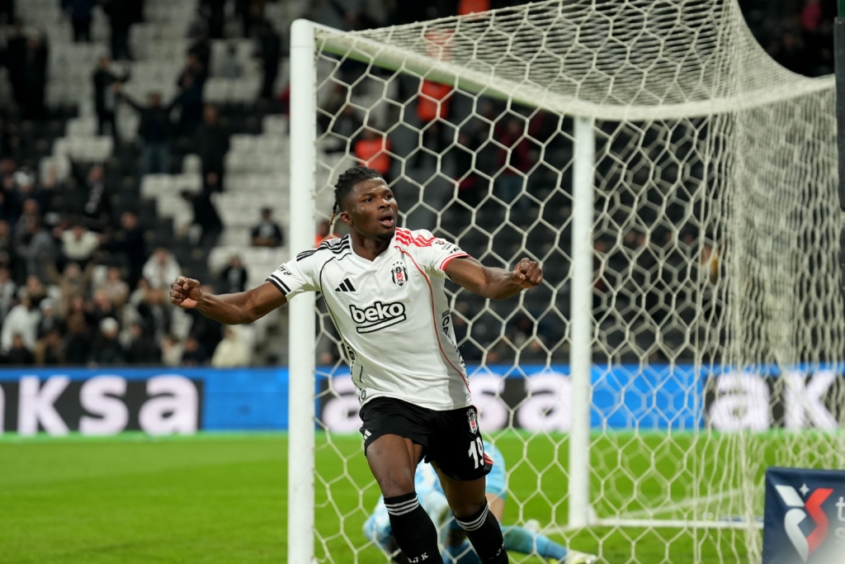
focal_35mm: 199
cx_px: 422
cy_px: 282
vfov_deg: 6.9
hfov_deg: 10.3
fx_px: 4671
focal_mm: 133
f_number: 2.8
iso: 1600
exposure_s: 1/1600
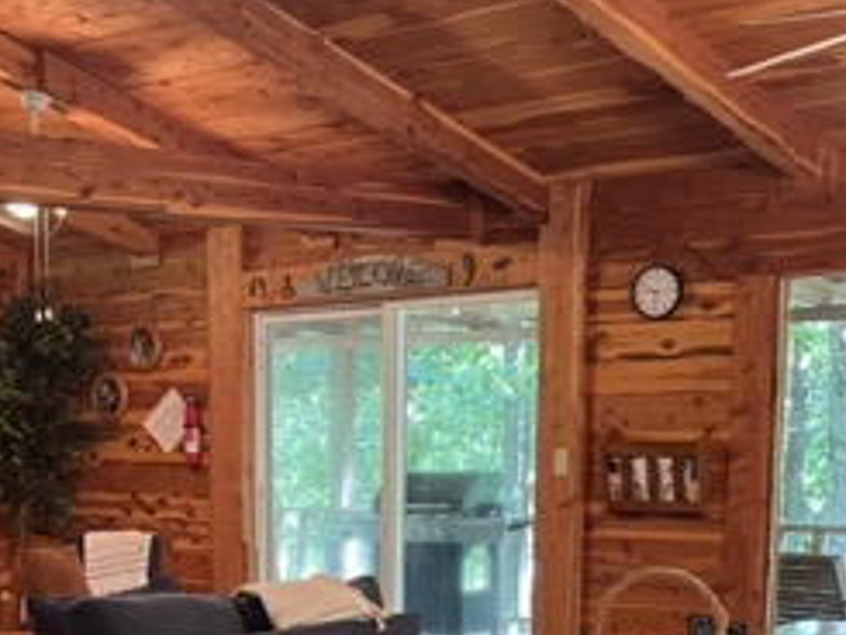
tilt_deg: -8.6
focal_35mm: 68
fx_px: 1663
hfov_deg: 28.0
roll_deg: +1.1
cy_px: 673
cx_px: 186
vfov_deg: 20.7
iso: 400
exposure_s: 1/60
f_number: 1.6
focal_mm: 5.1
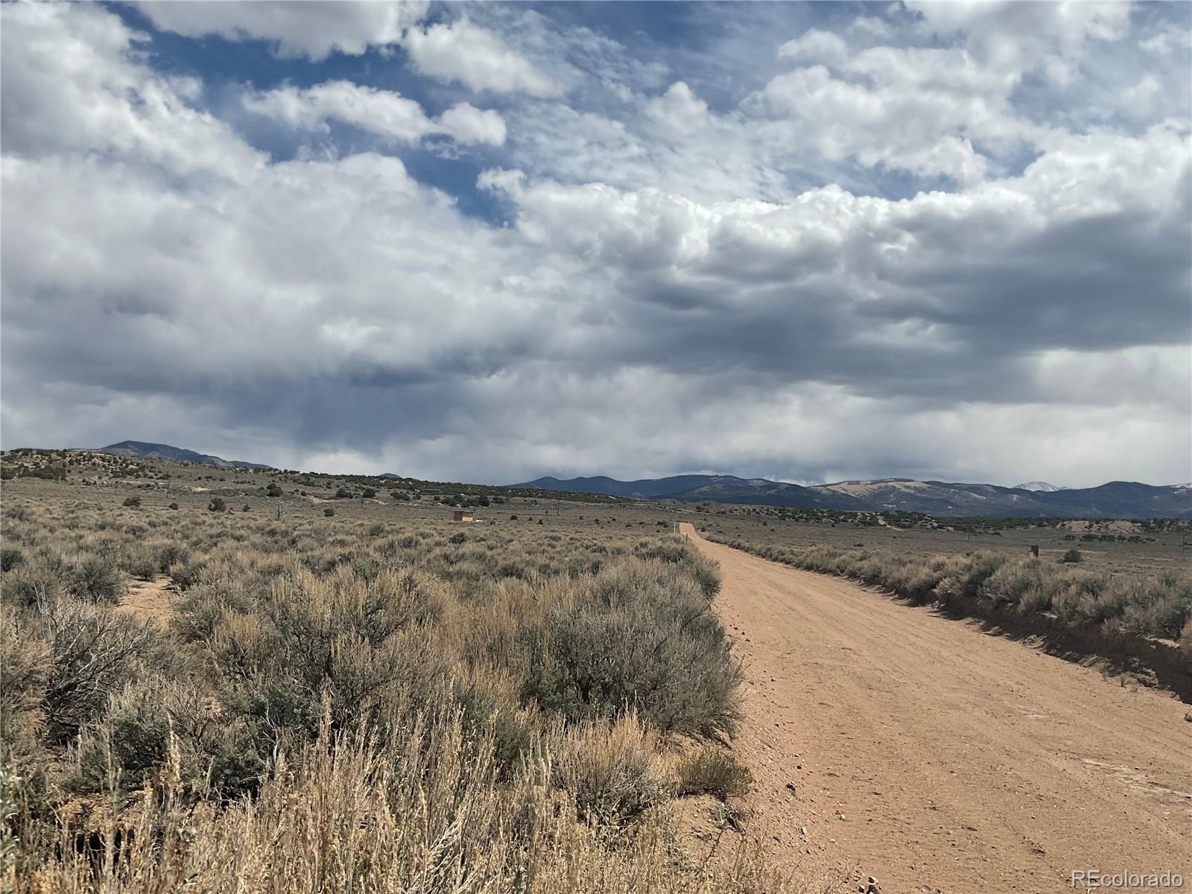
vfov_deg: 48.2
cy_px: 447
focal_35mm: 29
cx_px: 596
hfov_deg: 61.7
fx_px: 999
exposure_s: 1/4405
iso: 16
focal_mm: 3
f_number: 1.8
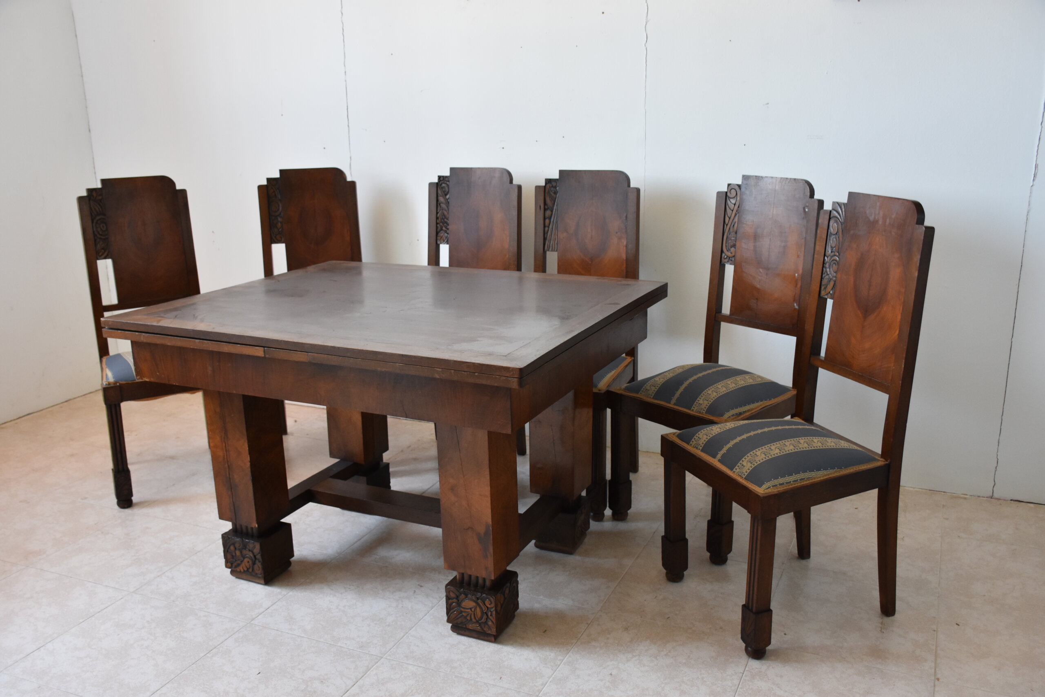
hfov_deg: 57.2
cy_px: 348
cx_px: 522
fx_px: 958
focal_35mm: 33
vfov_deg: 40.0
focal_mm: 22
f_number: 4
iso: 800
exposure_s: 1/60
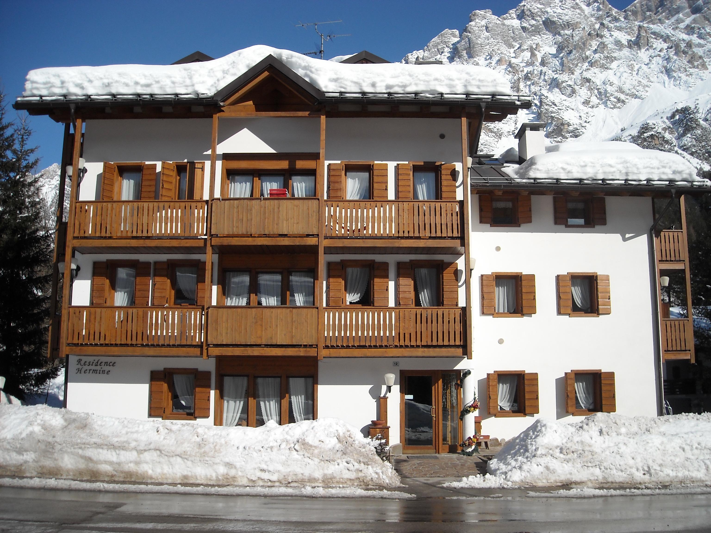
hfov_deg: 52.6
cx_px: 356
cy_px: 266
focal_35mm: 35
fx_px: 719
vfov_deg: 40.7
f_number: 5.6
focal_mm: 5.7
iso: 64
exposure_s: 1/478
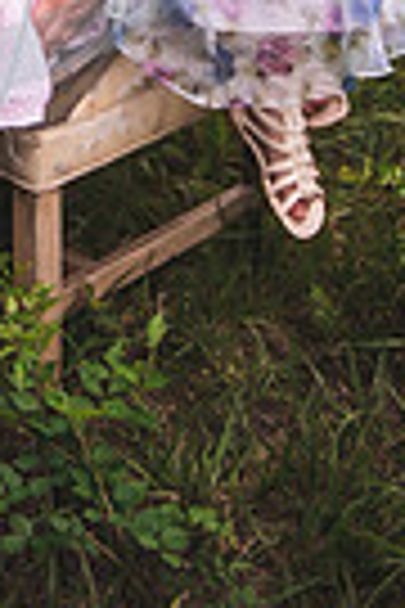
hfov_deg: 13.4
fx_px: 1637
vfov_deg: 17.9
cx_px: -180
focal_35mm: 97
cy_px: -401
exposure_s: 1/125
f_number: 2.8
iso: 200
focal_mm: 29
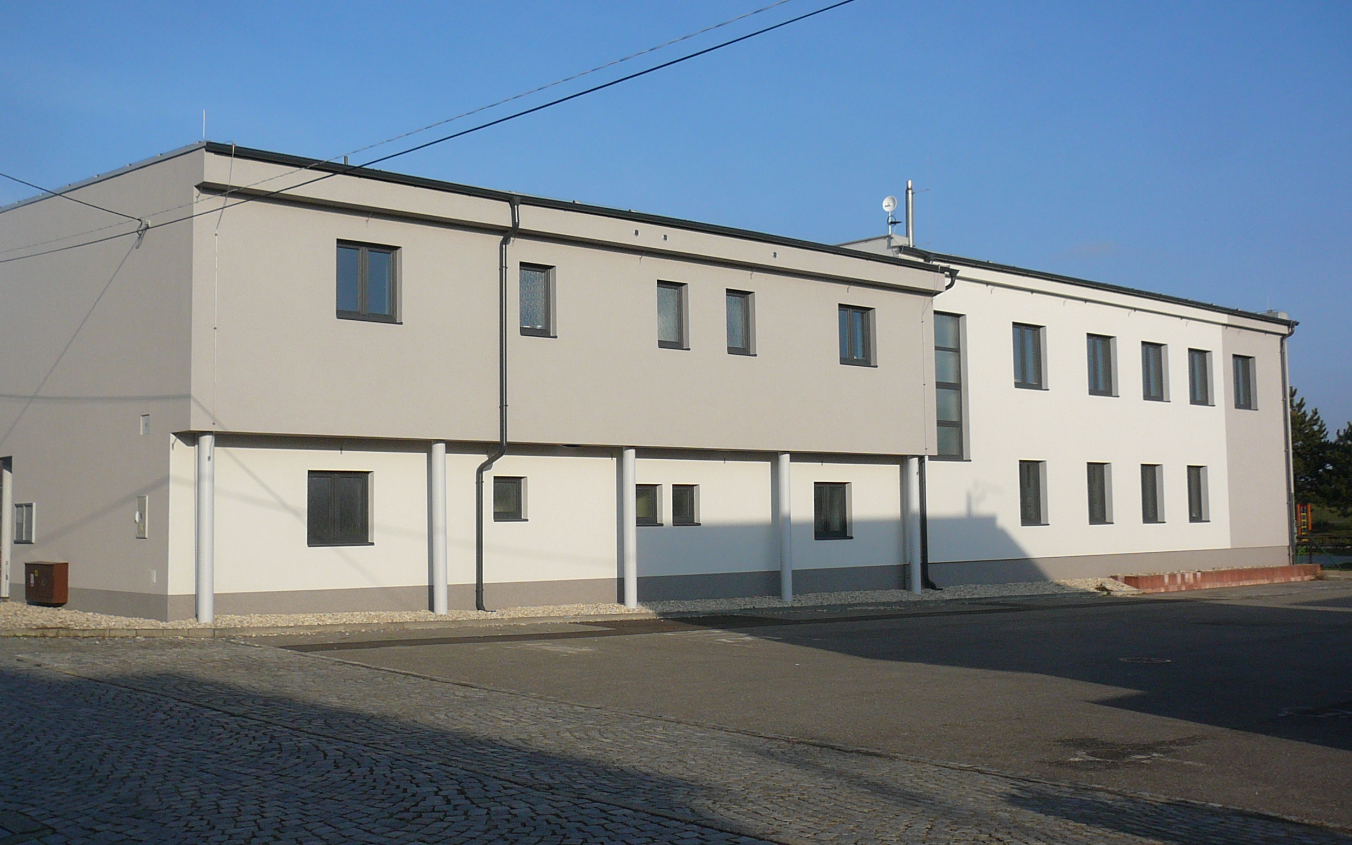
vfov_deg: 33.6
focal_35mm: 38
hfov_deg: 51.5
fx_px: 1400
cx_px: 661
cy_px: 381
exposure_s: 1/640
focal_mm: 5.2
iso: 80
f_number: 5
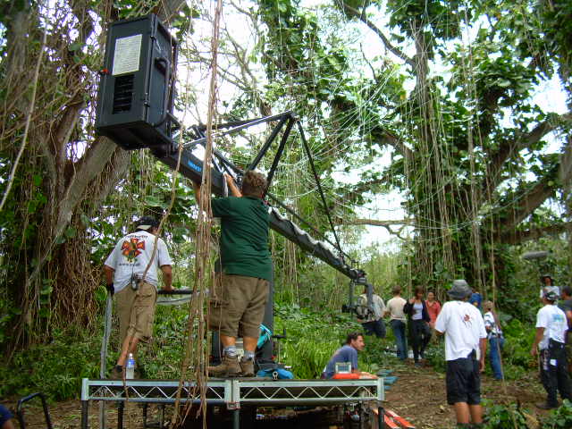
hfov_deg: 49.0
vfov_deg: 37.7
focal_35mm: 38
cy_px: 214
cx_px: 286
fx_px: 628
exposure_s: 1/30
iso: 50
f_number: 2.8
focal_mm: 6.3
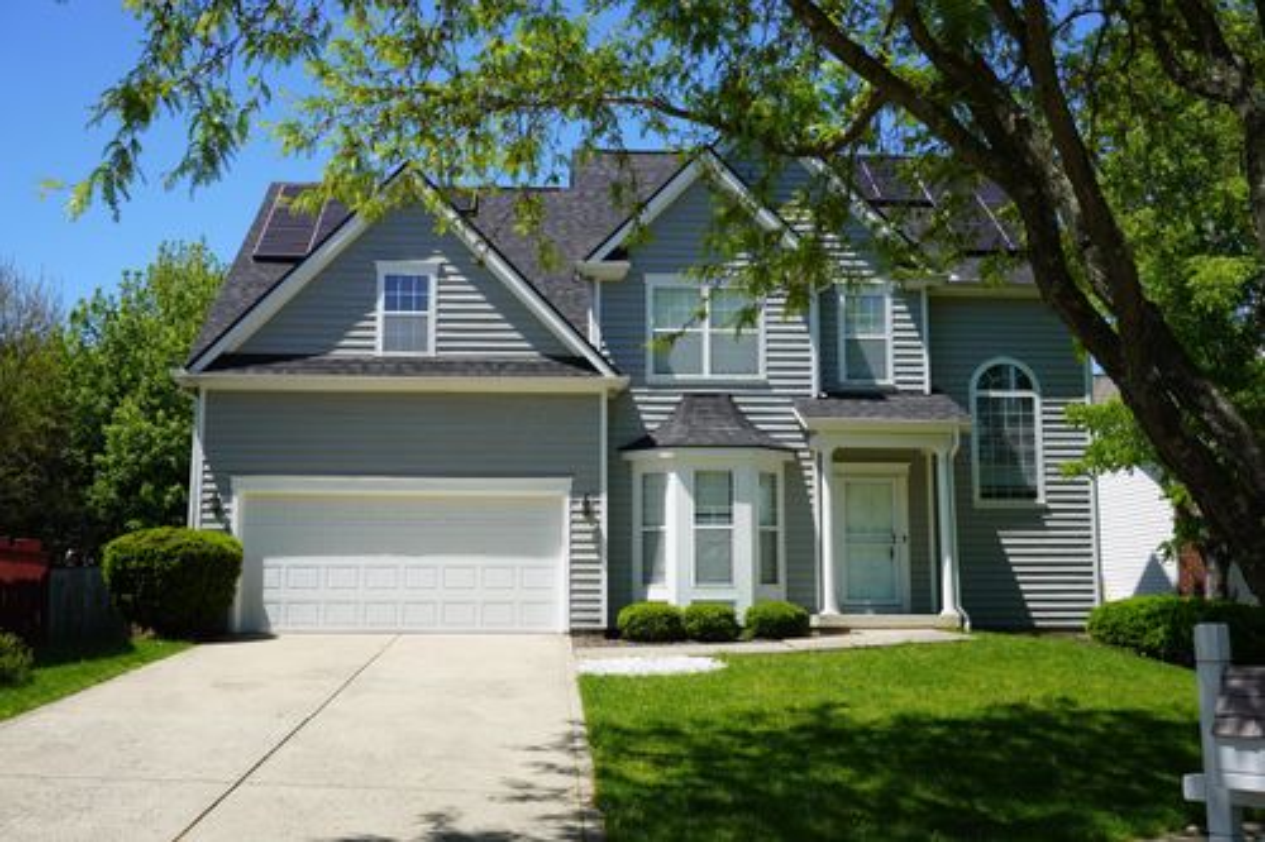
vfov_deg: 34.2
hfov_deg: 49.6
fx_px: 1370
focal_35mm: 39
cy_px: 421
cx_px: 632
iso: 100
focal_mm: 26
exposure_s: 1/125
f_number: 10
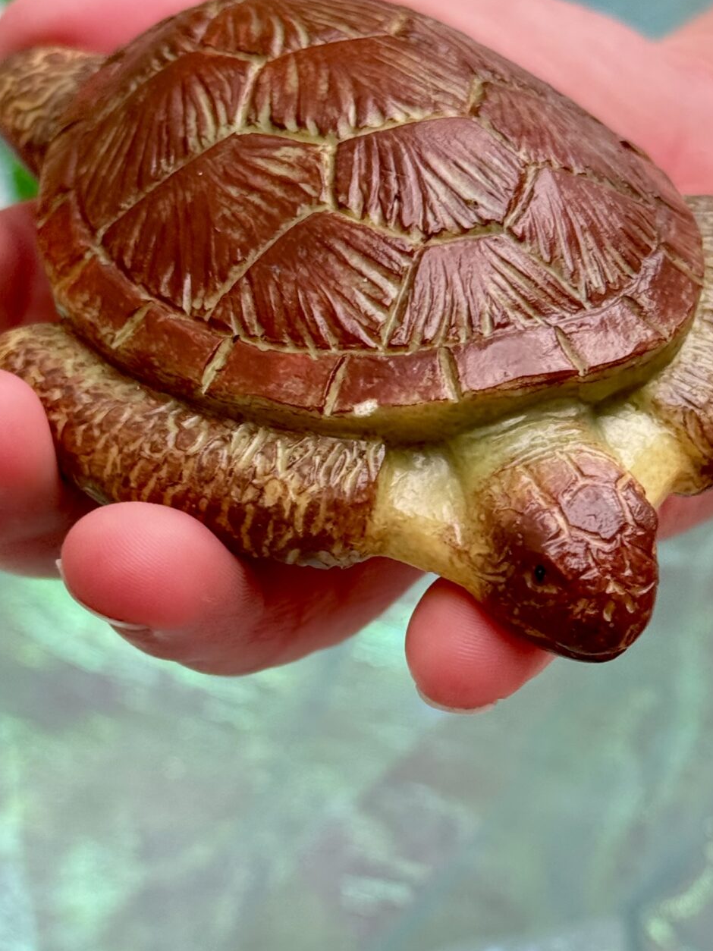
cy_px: 444
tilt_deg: -53.5
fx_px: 2692
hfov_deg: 15.1
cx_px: 437
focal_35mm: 98
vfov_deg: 20.0
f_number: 1.78
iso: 100
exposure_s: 1/120
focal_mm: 6.76
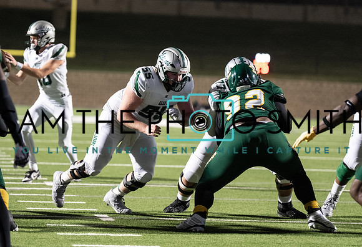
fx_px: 2022
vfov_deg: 7.0
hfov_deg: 10.2
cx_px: 145
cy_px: 101
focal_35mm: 200
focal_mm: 158
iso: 5000
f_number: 2.8
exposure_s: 1/1250
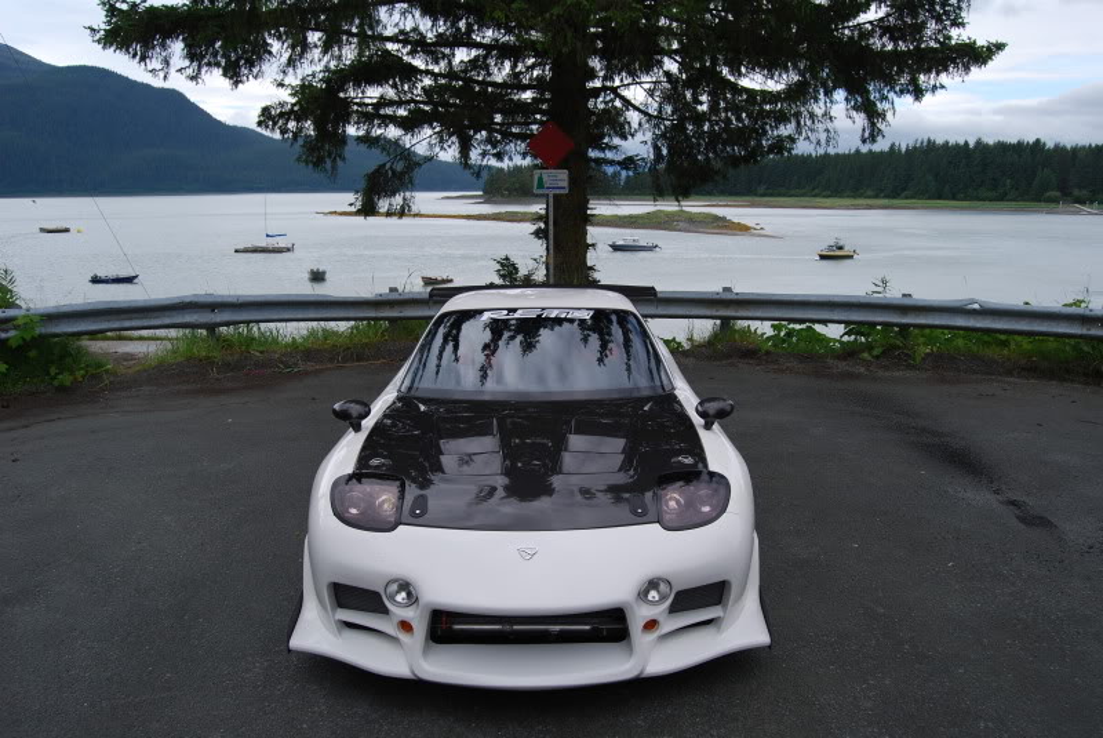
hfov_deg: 67.3
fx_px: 828
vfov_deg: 48.0
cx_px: 552
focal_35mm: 27
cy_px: 369
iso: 100
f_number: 7.1
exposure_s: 1/200
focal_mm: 18
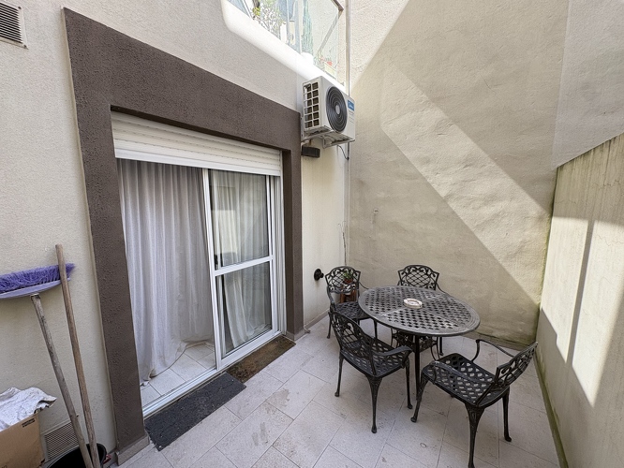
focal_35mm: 14
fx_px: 252
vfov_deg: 85.7
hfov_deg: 102.0
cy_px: 234
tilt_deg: -6.0
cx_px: 312
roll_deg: +1.2
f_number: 2.2
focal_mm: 2.22
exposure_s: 1/99
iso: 40
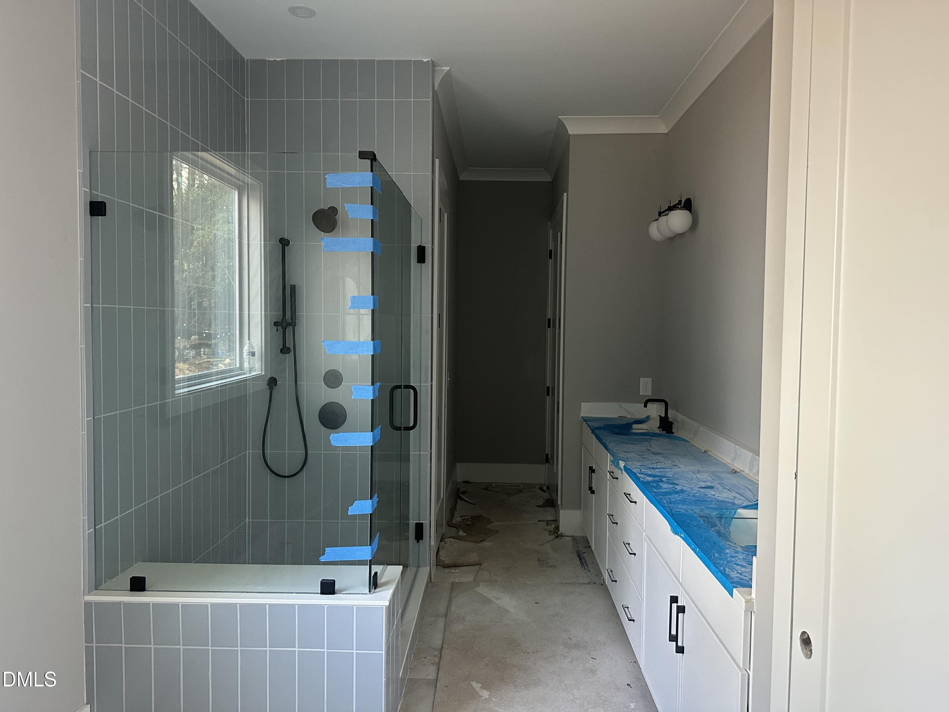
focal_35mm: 24
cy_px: 356
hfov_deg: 71.6
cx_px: 474
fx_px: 658
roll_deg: -0.6
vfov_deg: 56.8
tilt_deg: -2.4
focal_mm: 6.86
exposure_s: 1/60
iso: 320
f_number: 1.78
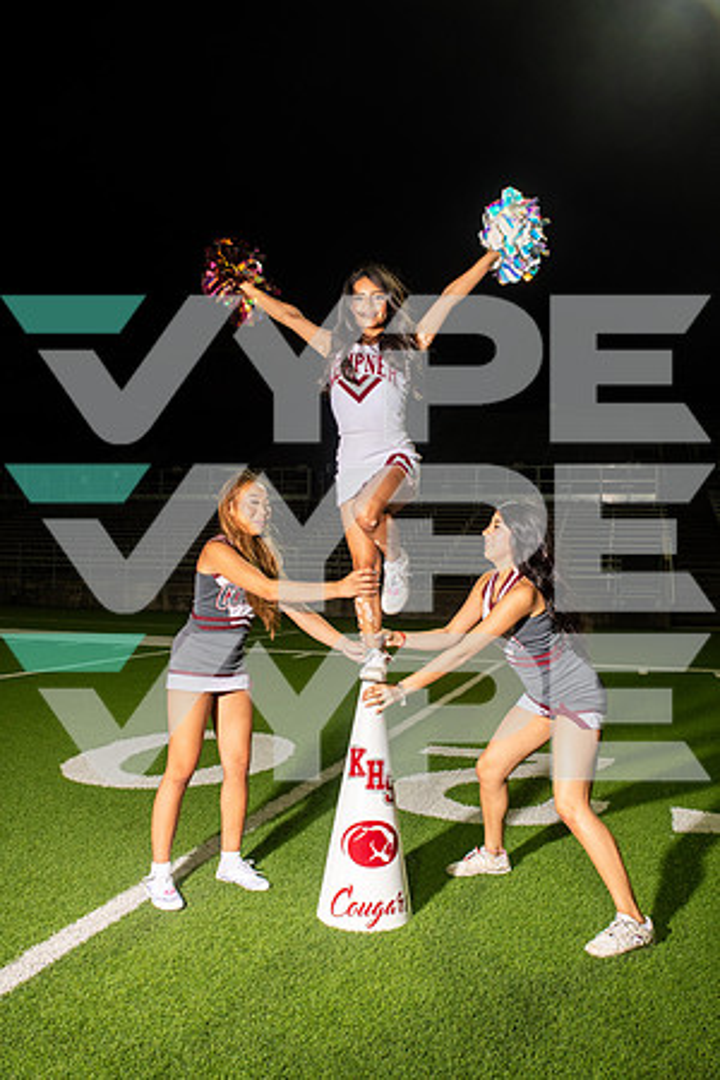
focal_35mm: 32
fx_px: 960
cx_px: 360
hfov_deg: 41.1
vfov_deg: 58.7
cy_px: 540
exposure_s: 1/400
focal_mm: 32
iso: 1000
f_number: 7.1
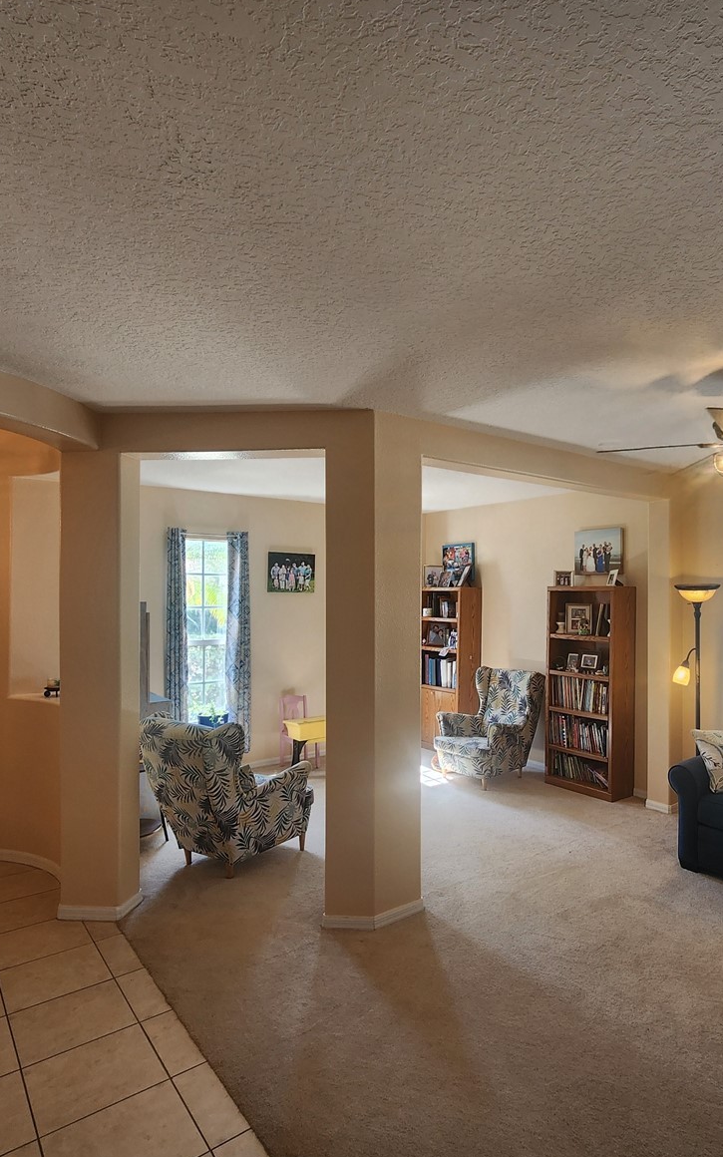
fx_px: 599
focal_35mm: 19
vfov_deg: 88.0
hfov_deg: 61.2
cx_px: 463
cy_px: 588
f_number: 2.2
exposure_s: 1/60
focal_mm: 2.2
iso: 80
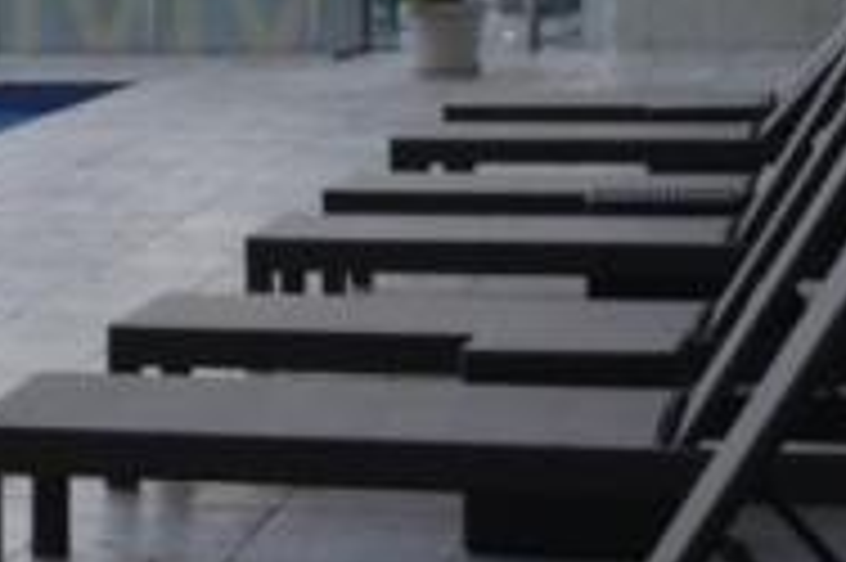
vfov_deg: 9.1
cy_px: 281
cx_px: -634
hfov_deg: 12.6
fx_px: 3522
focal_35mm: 150
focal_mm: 26
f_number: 4.2
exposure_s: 1/50
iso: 800
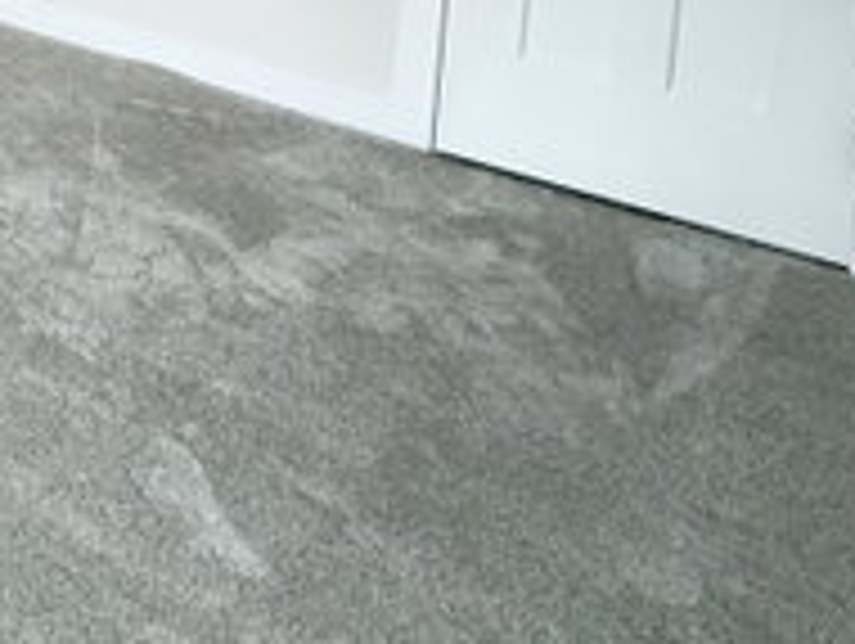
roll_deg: -0.6
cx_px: -308
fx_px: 1162
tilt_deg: -6.5
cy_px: -293
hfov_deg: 30.2
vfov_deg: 24.7
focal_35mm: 47
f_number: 2.2
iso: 400
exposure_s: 1/120
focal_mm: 2.22
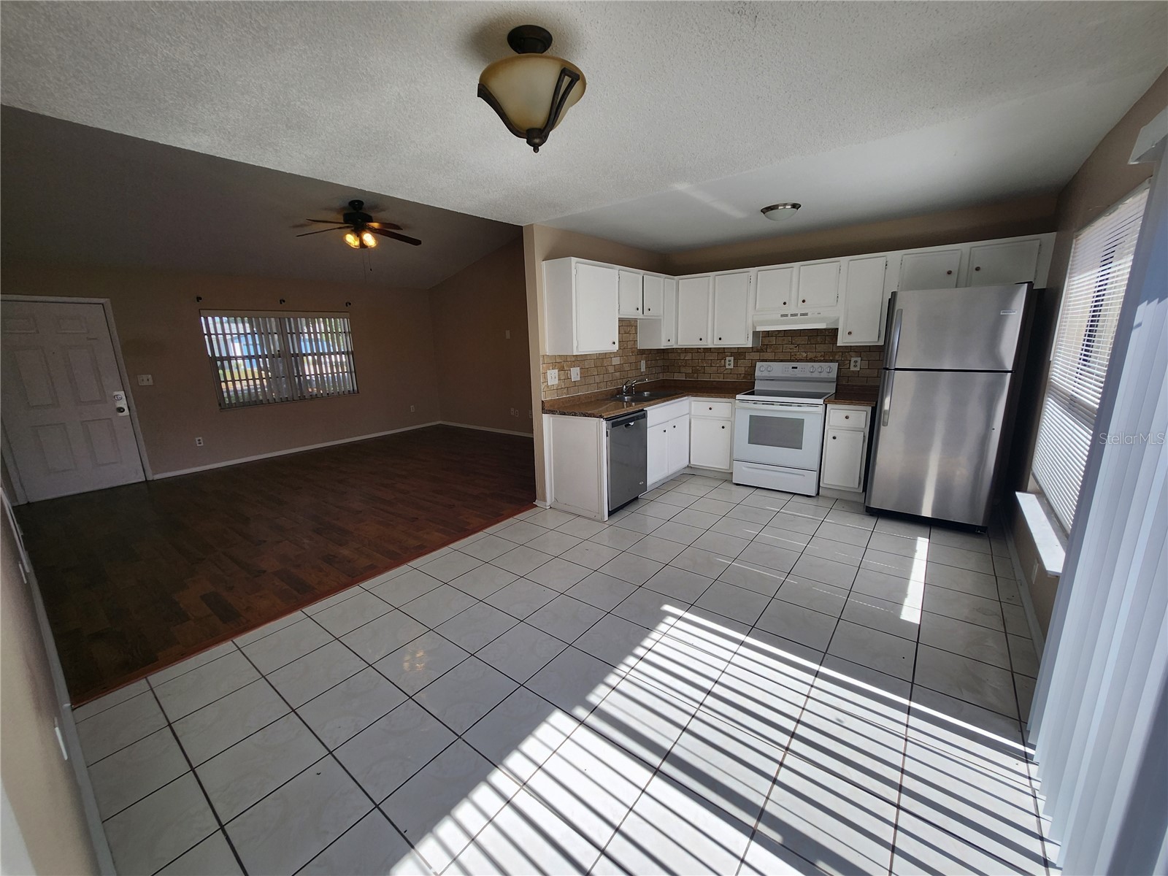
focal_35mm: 13
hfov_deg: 106.2
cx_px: 584
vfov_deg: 89.9
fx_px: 439
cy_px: 438
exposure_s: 1/515
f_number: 2.2
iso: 32
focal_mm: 1.74
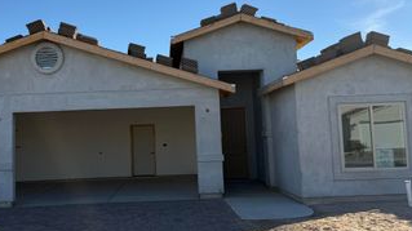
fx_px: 448
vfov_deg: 28.9
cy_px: 105
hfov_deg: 49.1
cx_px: 161
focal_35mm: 41
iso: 80
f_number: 1.78
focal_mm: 6.76
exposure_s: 1/3584
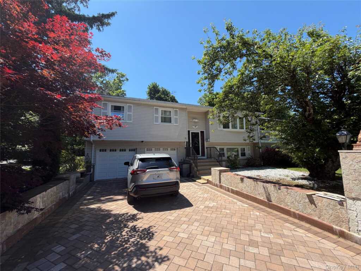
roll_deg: -0.8
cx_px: 180
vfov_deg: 85.7
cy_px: 136
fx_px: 146
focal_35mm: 14
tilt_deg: +6.7
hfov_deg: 102.1
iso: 32
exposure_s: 1/770
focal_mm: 2.22
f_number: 2.2
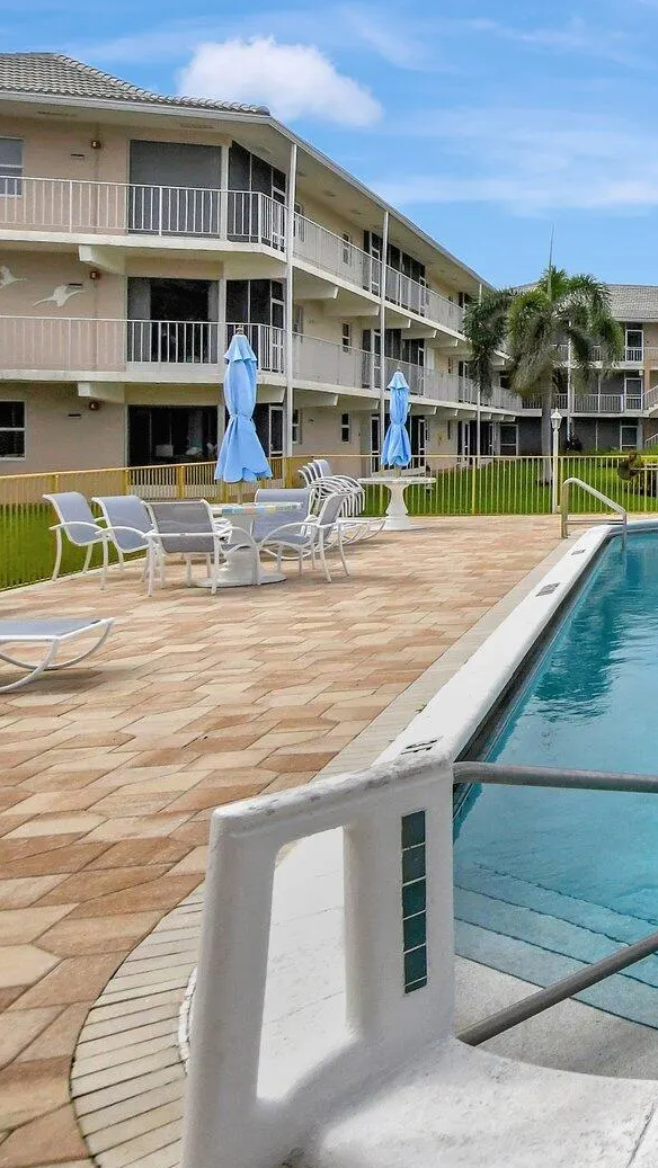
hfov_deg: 25.0
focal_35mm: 31
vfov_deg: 62.2
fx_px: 961
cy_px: 483
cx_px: 1062
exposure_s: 1/8000
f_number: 8
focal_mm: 10
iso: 1000
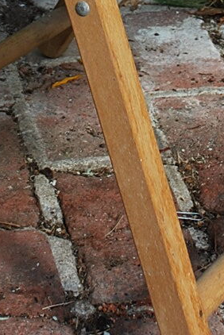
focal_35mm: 179
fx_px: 1668
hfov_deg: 7.7
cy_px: -243
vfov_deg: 10.8
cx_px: 46
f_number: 7.1
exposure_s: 1/200
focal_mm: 26
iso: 100
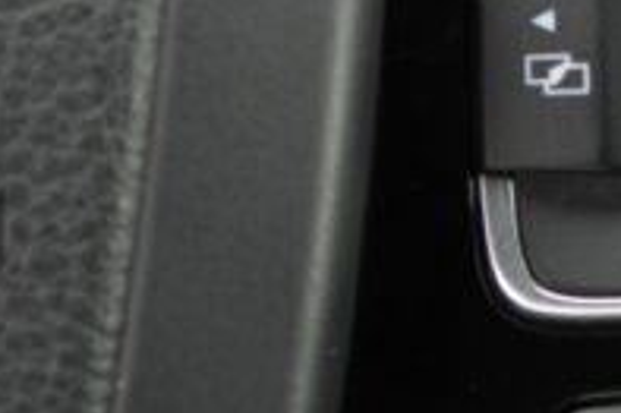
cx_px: 1002
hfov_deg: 10.5
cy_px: 104
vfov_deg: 7.3
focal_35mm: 188
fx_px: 3240
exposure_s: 1/60
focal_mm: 9
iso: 100
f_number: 3.2
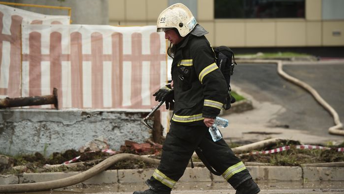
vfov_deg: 5.8
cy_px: 100
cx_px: 172
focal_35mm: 211
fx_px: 1925
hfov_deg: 10.2
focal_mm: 200
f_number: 5.6
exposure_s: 1/200
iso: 400
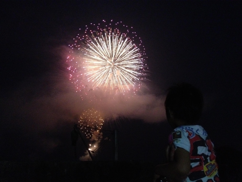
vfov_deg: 40.7
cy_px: 91
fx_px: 245
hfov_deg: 52.6
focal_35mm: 35
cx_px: 121
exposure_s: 1/15
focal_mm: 4.28
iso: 800
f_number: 2.4
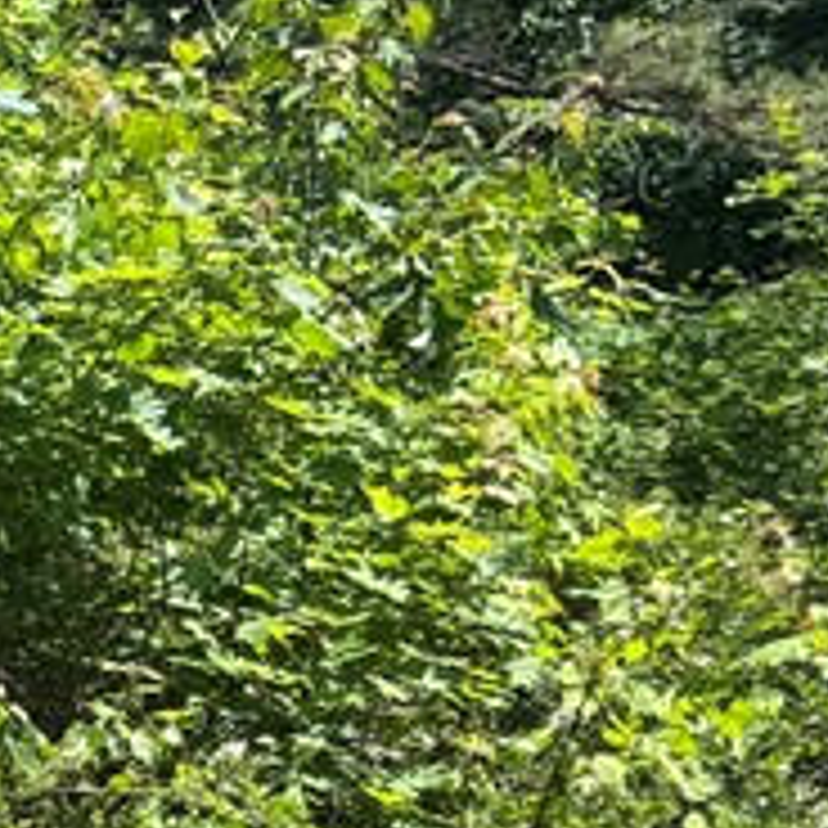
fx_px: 3464
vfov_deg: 13.3
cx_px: -1418
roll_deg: +0.1
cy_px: 990
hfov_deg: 10.7
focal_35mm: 128
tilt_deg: -8.2
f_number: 1.6
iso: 50
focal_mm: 5.96
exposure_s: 1/1311
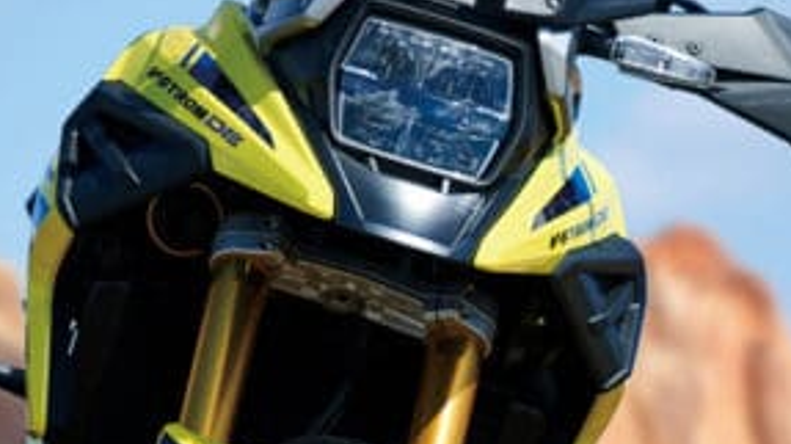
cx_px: 543
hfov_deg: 3.9
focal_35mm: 561
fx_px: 11759
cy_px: 341
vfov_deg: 2.2
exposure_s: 1/500
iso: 200
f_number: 3.5
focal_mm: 150
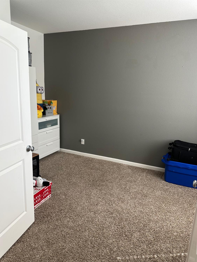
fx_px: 182
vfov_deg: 71.6
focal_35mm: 24
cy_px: 131
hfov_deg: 56.8
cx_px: 98
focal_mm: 6.86
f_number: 1.78
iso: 125
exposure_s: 1/60
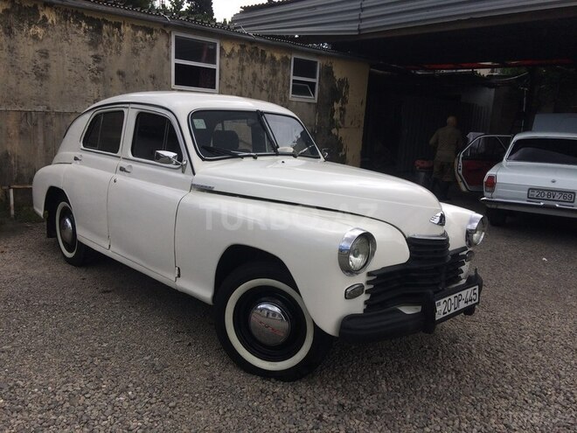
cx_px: 288
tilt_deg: -14.0
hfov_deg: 61.7
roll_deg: -2.5
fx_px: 483
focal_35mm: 29
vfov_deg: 48.2
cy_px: 216
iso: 32
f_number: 2.2
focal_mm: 4.15
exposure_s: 1/1866
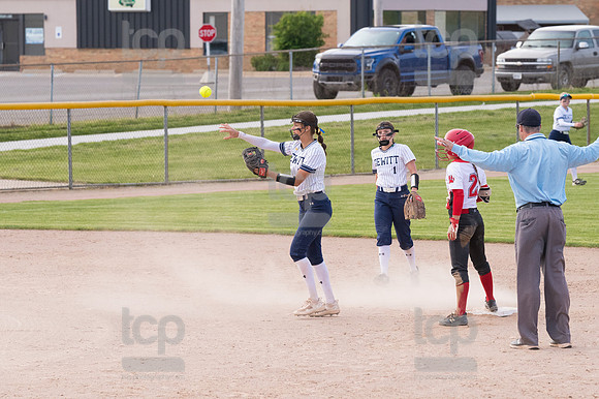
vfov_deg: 6.1
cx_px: 300
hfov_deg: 9.2
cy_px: 200
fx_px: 3741
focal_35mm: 225
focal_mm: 150
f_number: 5.6
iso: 1250
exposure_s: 1/1600
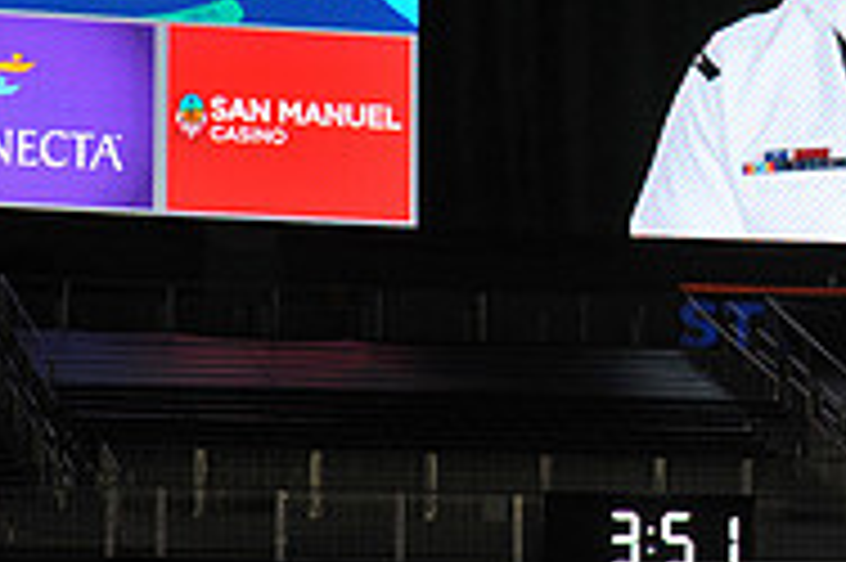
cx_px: 927
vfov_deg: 4.3
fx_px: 7396
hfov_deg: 6.5
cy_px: -49
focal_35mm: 315
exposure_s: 1/400
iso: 1250
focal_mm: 102
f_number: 10
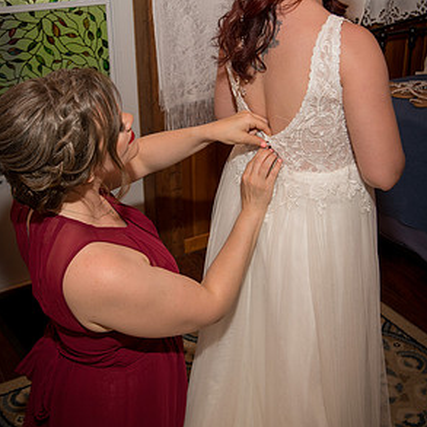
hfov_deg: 36.1
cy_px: 163
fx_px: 656
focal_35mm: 47
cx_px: 215
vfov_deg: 35.9
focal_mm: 36
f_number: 4.8
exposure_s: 1/125
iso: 400
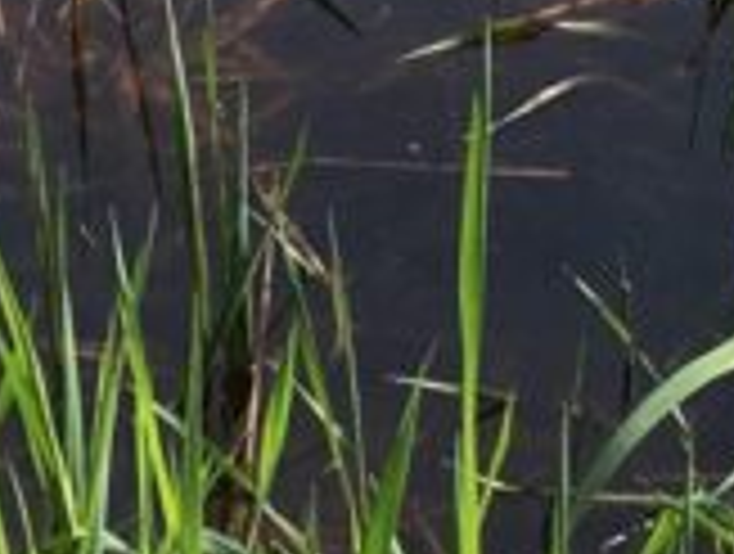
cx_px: 540
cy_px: -1284
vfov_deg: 6.3
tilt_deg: -11.7
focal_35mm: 213
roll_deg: +0.2
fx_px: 4526
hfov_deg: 9.3
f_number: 2.2
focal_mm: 4.15
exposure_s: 1/1399
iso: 25
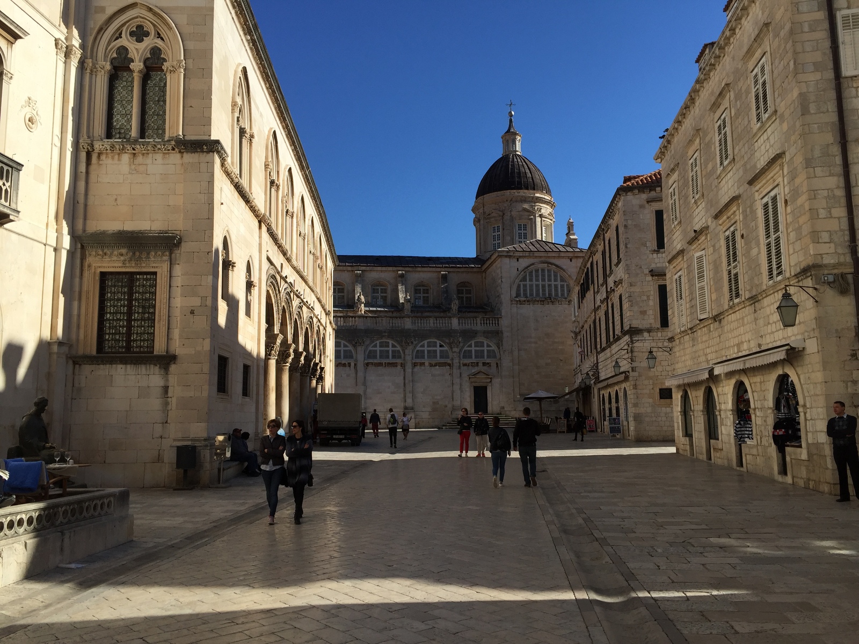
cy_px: 322
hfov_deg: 61.7
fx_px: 720
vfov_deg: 48.2
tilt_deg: +8.3
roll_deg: +0.6
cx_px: 430
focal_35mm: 29
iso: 32
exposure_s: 1/2083
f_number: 2.2
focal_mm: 4.15
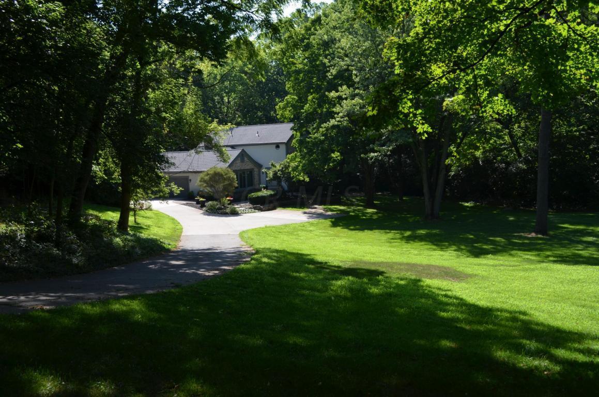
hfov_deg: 53.2
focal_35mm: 36
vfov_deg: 36.7
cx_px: 300
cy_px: 198
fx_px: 598
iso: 200
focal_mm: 24
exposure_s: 1/250
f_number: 8
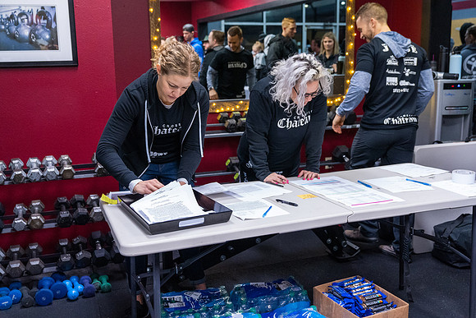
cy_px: 159
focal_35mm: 39
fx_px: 516
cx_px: 238
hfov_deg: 49.5
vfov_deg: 34.2
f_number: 4
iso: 6400
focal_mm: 39
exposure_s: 1/160
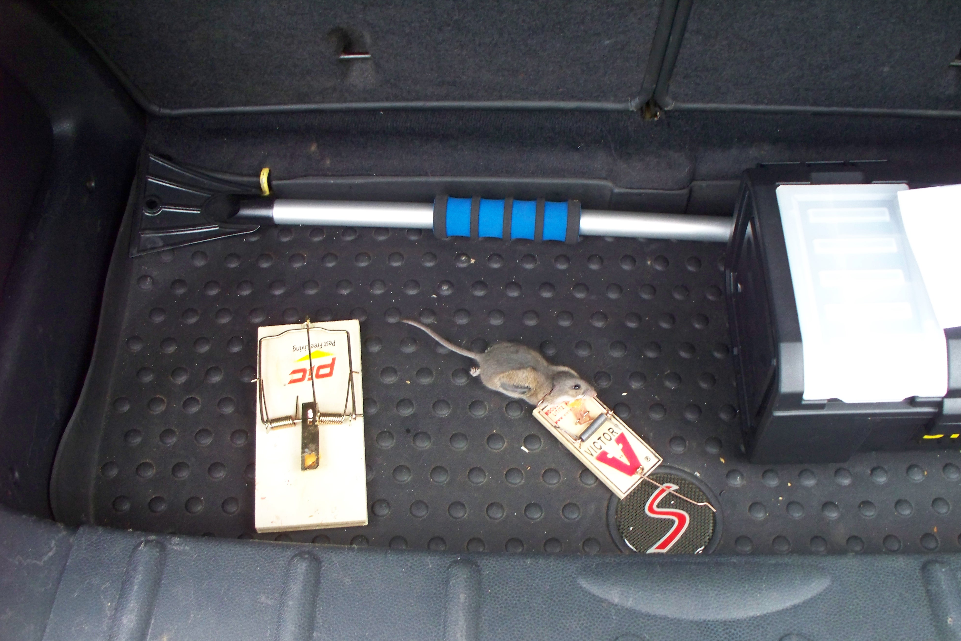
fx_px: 1014
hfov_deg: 50.7
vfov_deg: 35.0
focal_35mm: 38
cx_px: 481
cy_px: 359
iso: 250
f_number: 2.8
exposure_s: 1/60
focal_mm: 7.54
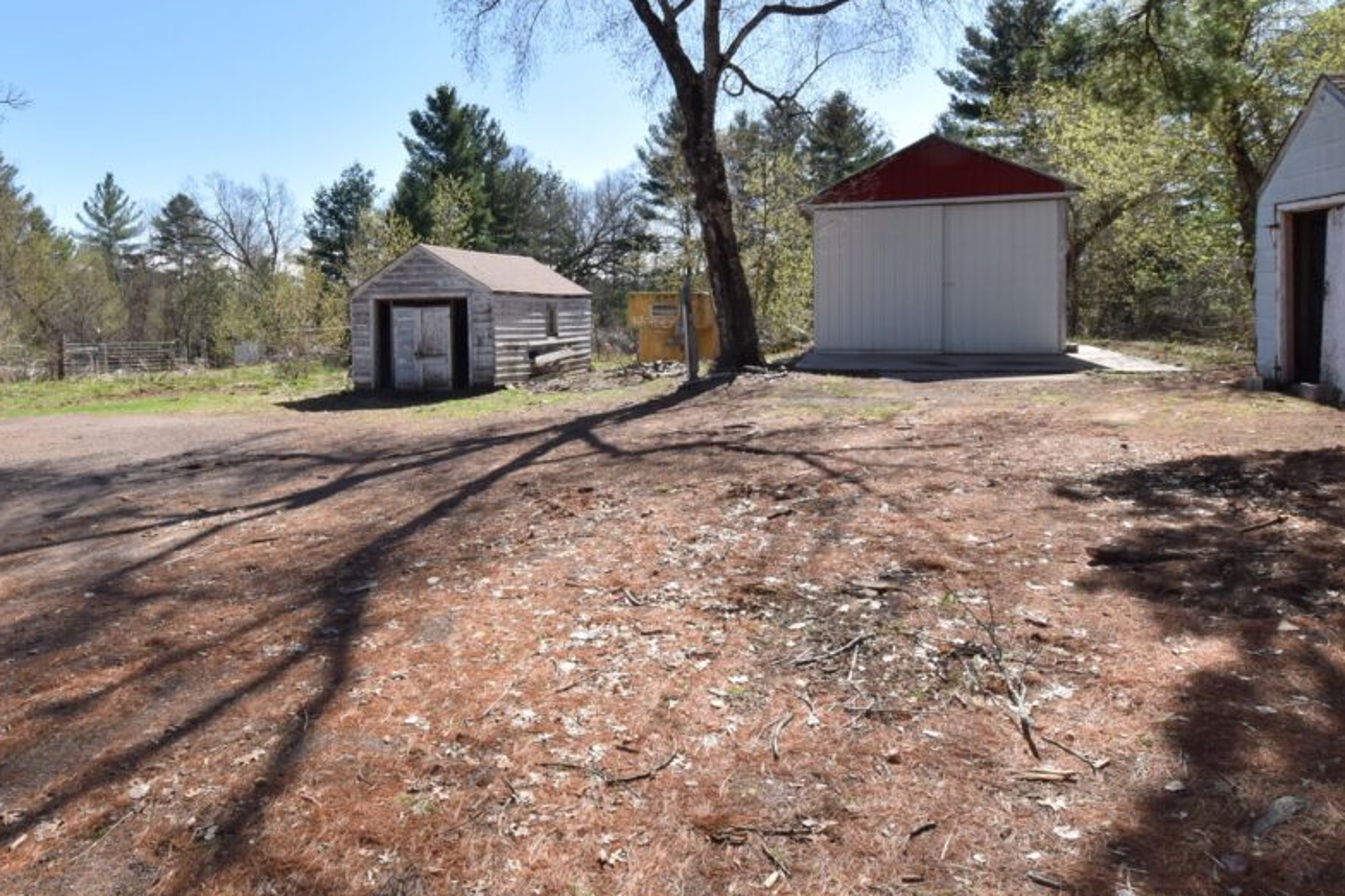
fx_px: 859
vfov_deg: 54.2
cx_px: 545
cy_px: 314
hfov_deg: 75.3
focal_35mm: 23
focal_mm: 10
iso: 320
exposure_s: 1/200
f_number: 16
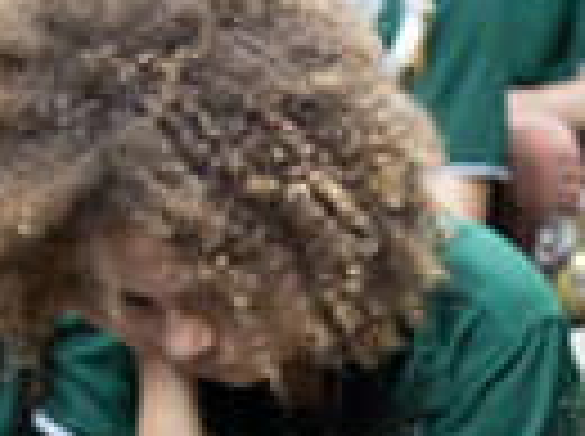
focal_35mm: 103
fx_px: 1737
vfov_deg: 13.1
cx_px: 927
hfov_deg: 16.9
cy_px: 748
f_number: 3.5
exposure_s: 1/125
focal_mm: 24
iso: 2000
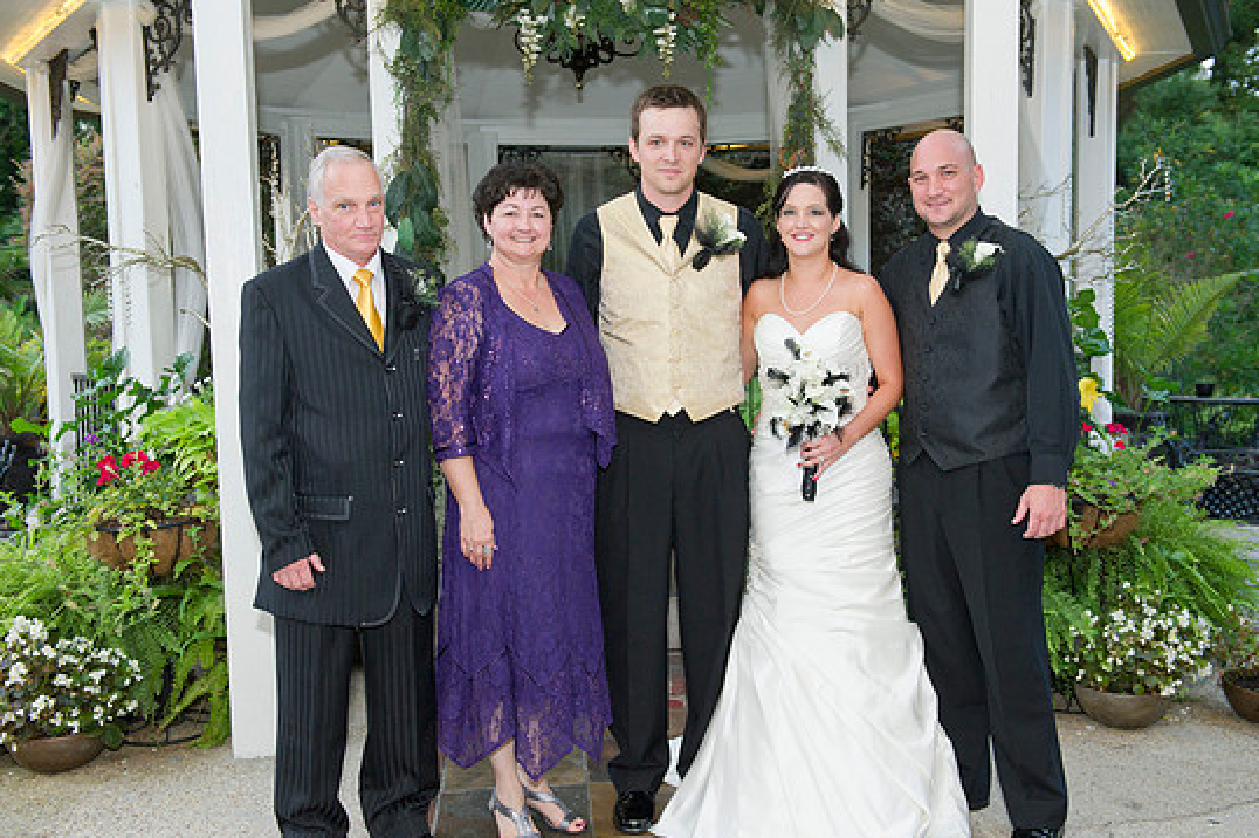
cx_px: 653
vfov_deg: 32.6
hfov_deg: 47.4
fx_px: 1433
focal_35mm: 41
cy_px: 445
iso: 800
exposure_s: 1/125
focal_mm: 38
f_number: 4
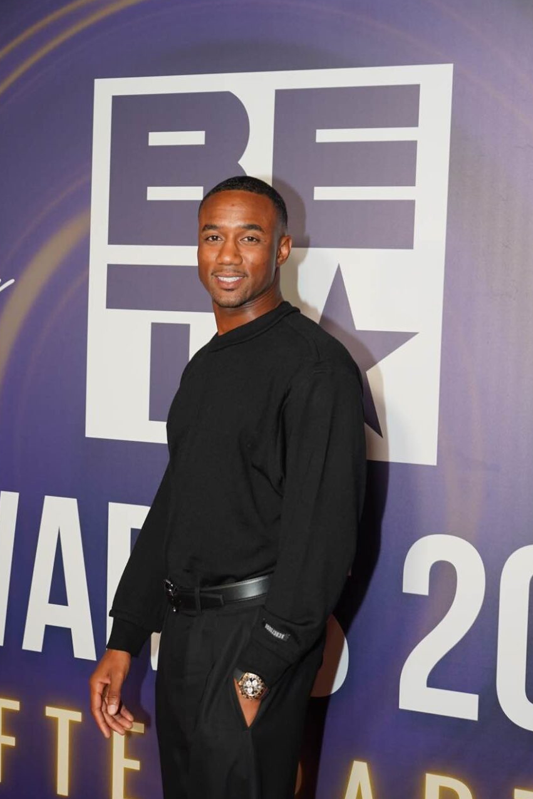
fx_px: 999
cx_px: 254
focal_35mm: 45
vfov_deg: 43.6
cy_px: 368
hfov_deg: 29.9
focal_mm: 33
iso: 1600
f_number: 5.6
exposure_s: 1/250
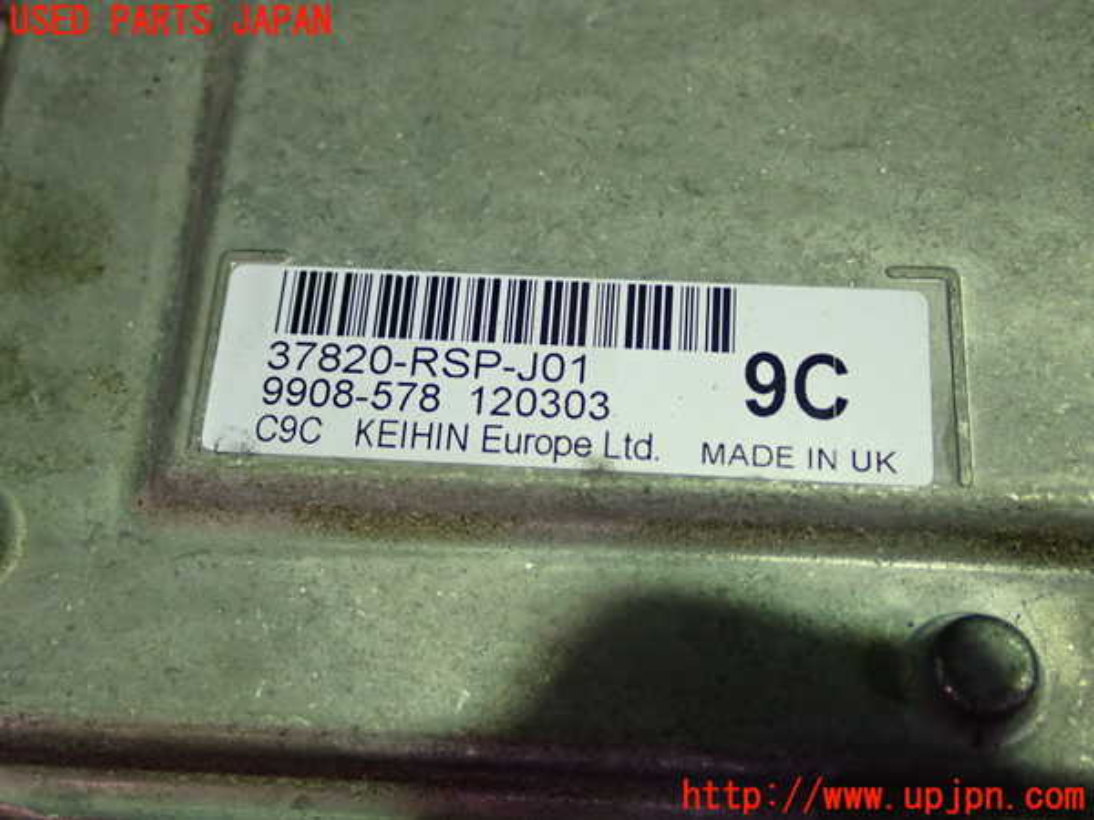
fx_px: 1485
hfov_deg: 40.4
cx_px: 547
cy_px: 410
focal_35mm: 47
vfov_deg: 30.9
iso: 800
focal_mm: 8.4
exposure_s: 1/50
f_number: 3.1
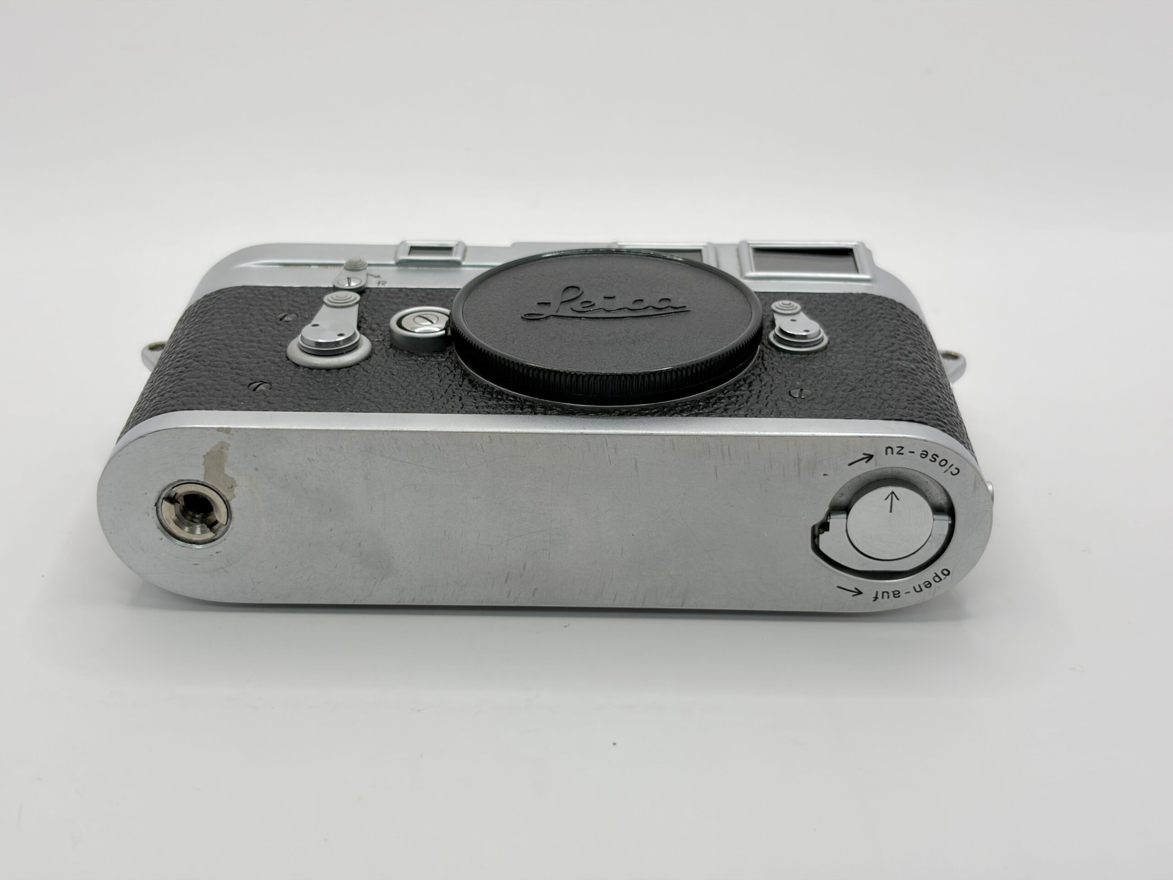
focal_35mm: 52
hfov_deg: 36.8
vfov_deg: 28.0
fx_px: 1762
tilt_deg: -26.9
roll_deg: +0.3
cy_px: 440
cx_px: 586
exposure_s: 1/245
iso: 32
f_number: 1.6
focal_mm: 5.96
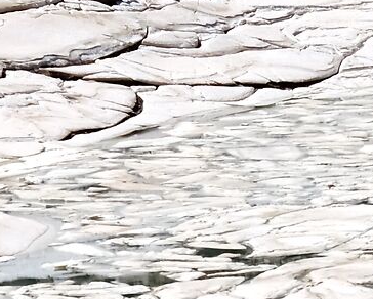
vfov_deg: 3.0
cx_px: 257
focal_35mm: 513
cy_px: 396
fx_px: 5669
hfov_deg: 3.8
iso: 160
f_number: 9
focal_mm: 55
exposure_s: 1/640
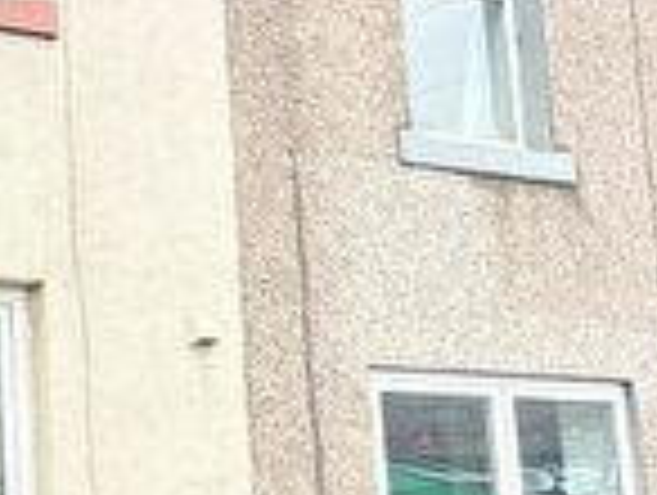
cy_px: 367
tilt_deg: +8.3
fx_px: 1274
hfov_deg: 23.6
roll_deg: +0.8
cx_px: -302
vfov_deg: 21.8
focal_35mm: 67
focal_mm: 2.22
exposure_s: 1/99
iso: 64
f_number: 2.2
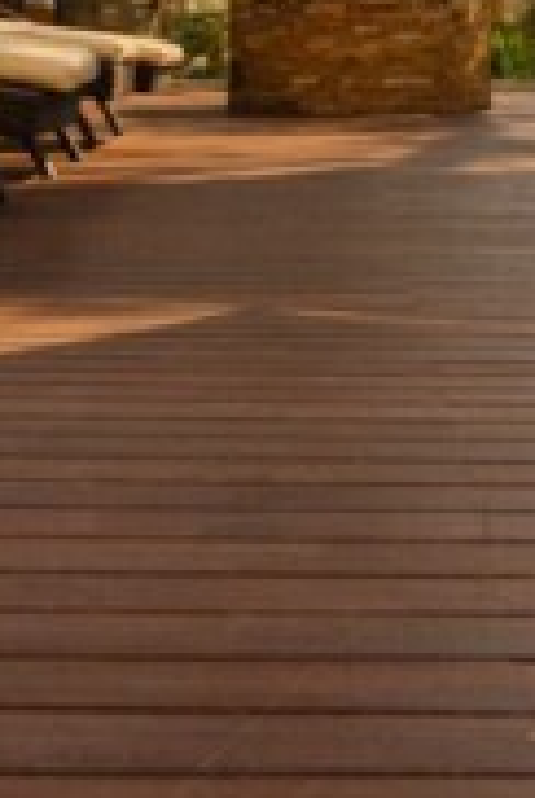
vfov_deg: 20.9
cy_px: -465
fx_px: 1754
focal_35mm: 79
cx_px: 368
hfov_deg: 17.3
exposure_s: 1/125
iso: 100
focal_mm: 24
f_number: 9
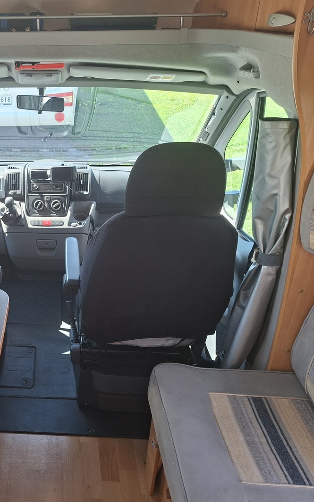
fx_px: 452
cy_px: 248
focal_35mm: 33
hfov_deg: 35.6
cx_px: 22
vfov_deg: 58.1
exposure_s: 1/130
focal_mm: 5.54
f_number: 1.8
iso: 50
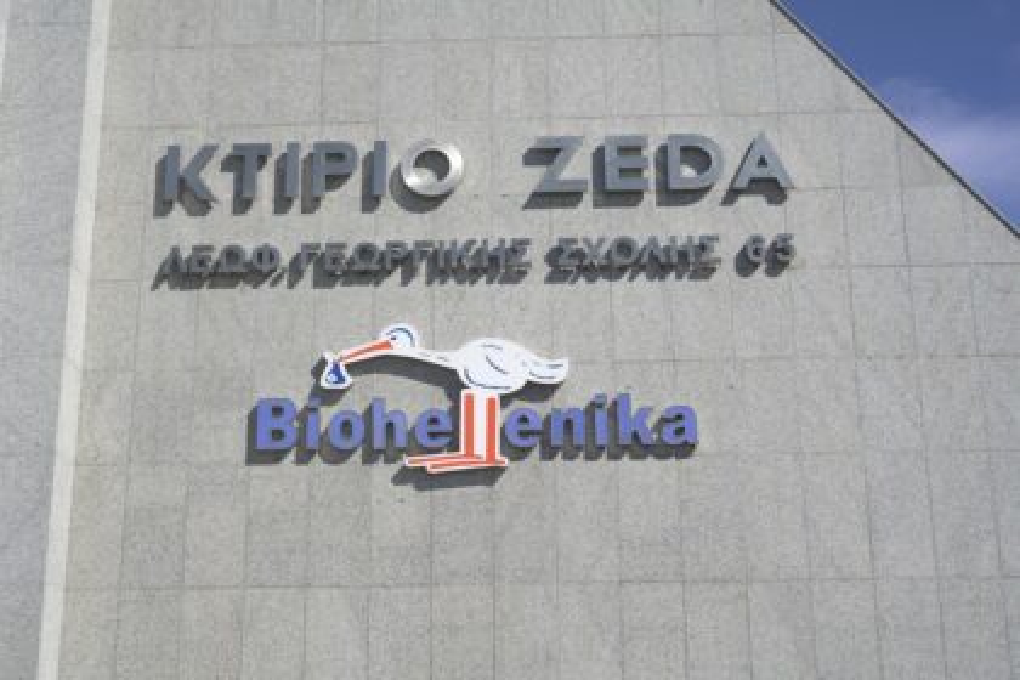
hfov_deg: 39.6
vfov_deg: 27.0
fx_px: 1417
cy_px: 340
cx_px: 510
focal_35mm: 50
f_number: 9
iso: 100
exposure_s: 1/250
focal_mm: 50
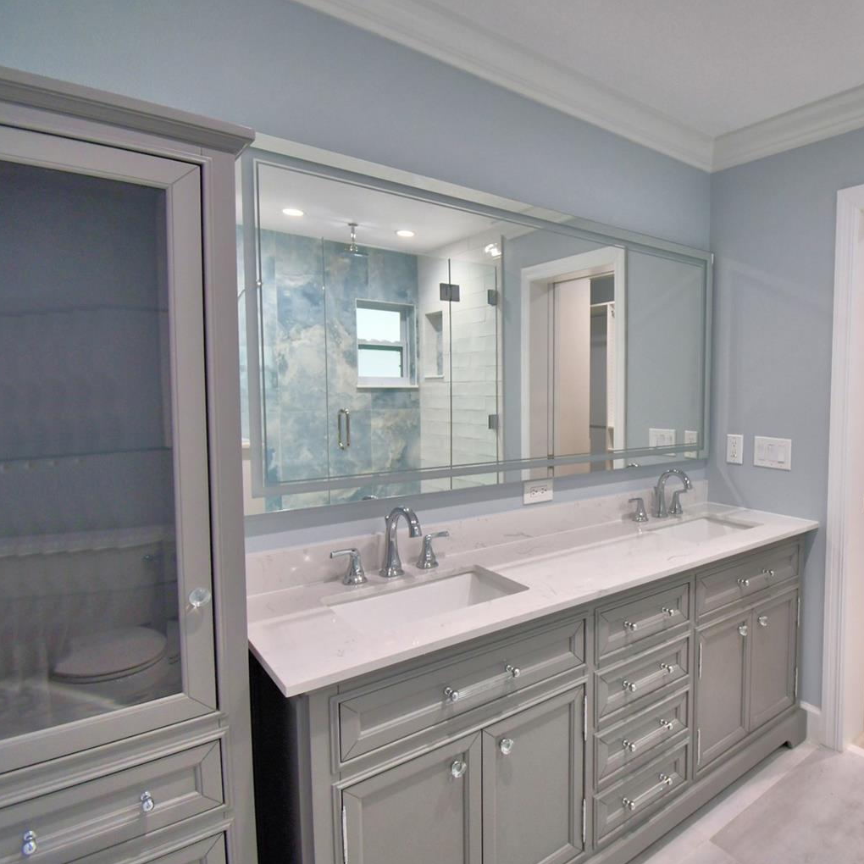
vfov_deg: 74.8
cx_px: 629
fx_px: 565
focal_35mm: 20
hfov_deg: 70.7
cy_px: 424
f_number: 4.5
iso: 400
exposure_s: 1/80
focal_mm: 10
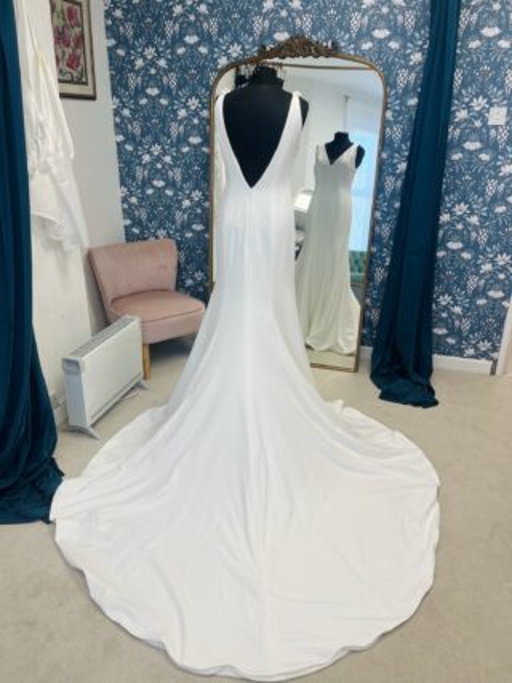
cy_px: 342
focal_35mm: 26
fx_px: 513
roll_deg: +1.0
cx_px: 256
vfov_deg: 67.3
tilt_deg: -23.4
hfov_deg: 53.0
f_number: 1.6
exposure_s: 1/100
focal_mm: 5.1
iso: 40
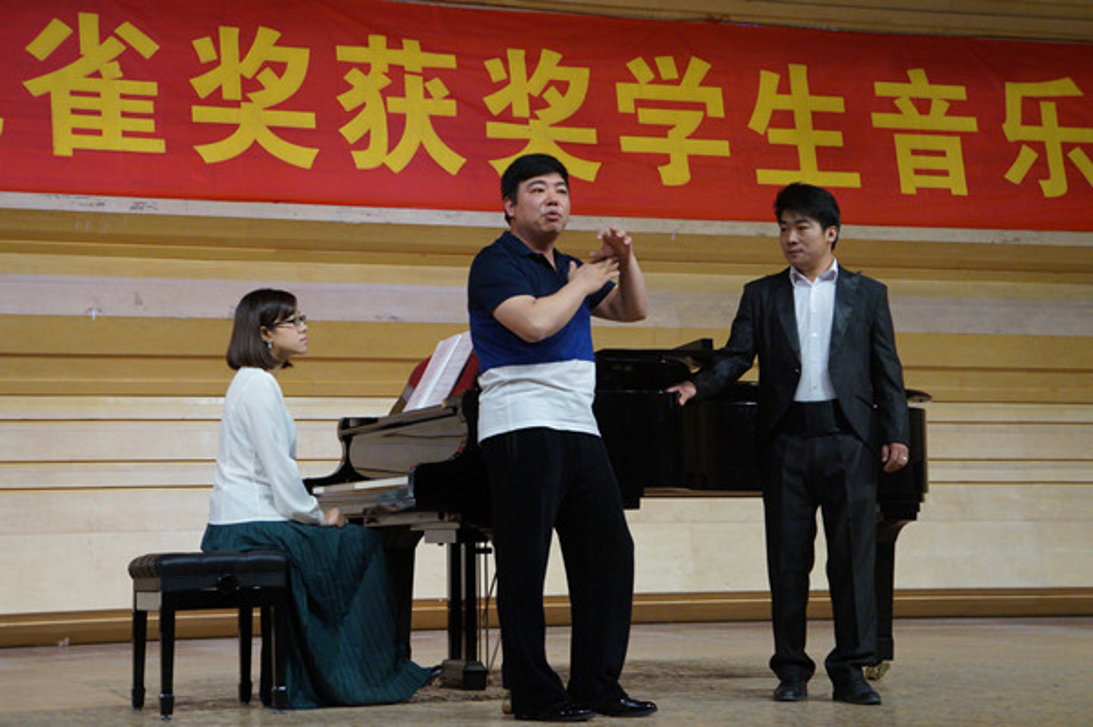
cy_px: 364
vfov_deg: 18.9
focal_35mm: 72
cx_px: 546
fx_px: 2184
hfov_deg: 28.1
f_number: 5
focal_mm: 48
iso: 1600
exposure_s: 1/160
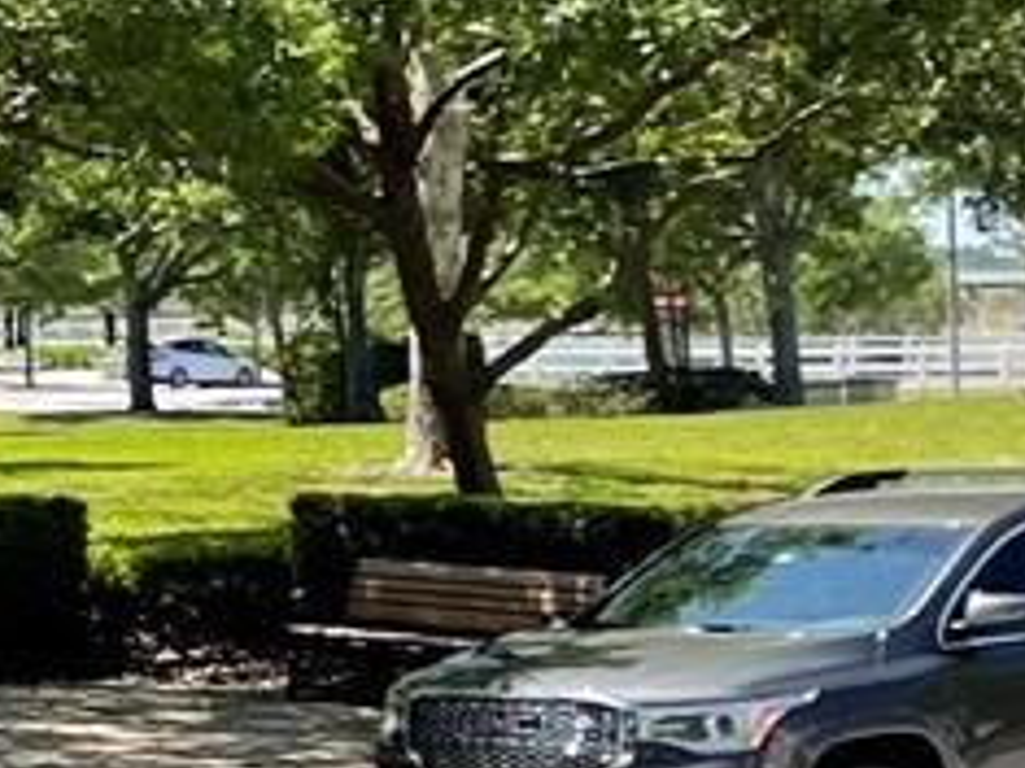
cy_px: 92
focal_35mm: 177
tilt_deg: +1.6
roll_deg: +0.3
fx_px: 5238
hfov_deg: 10.4
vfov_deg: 8.4
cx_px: -890
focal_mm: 5.1
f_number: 1.6
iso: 32
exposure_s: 1/1689
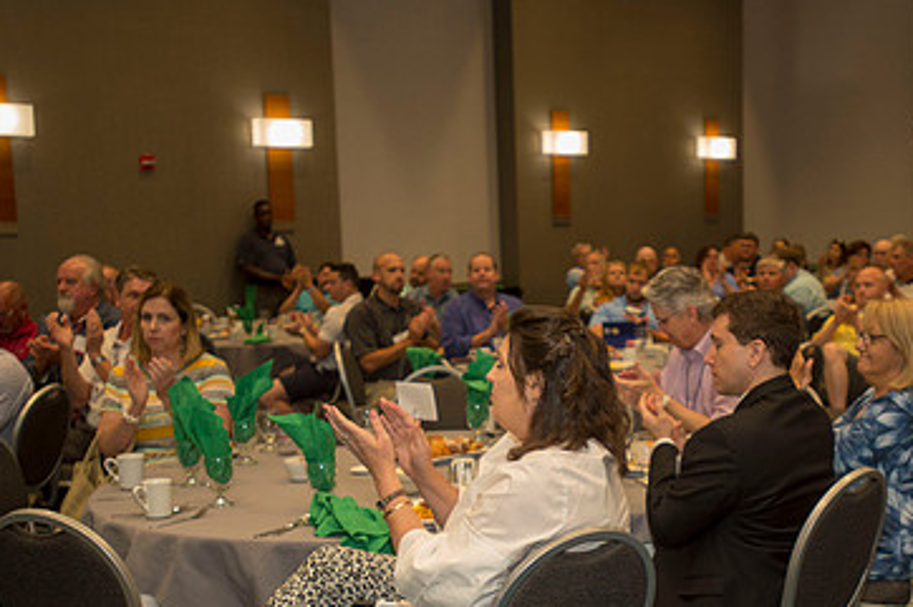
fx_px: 1420
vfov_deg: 24.0
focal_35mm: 56
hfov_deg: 35.4
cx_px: 588
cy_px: 436
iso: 1250
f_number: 2.8
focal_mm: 35
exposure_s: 1/250
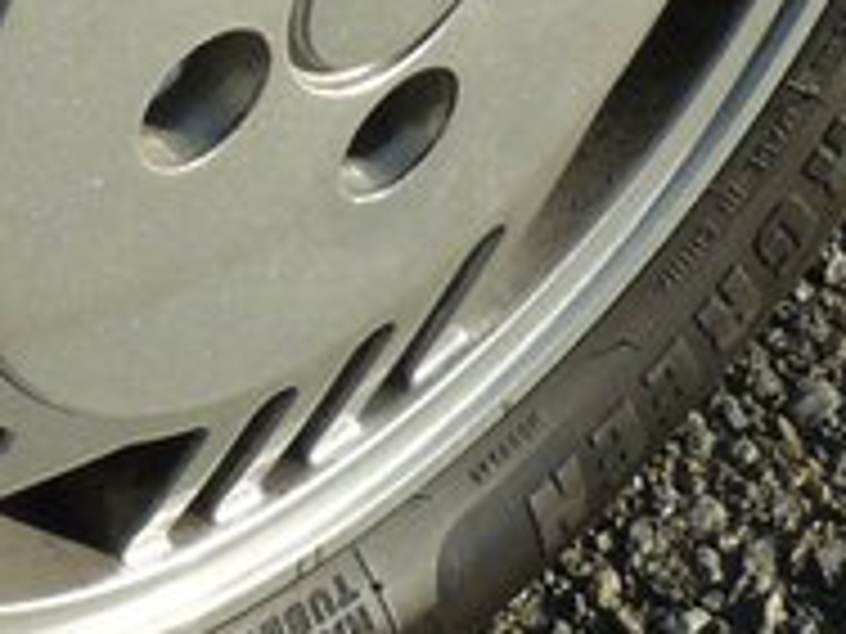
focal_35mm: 196
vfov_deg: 7.2
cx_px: 68
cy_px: -764
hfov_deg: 10.0
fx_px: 4790
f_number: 4.5
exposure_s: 1/250
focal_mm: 6
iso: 100
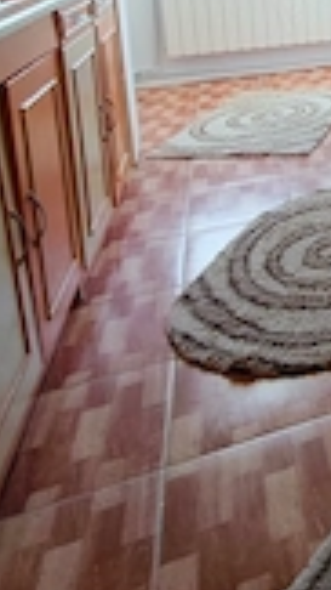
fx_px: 672
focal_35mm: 43
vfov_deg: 41.0
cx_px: 513
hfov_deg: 22.2
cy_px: -7
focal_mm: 1.67
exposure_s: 1/50
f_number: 2.2
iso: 78
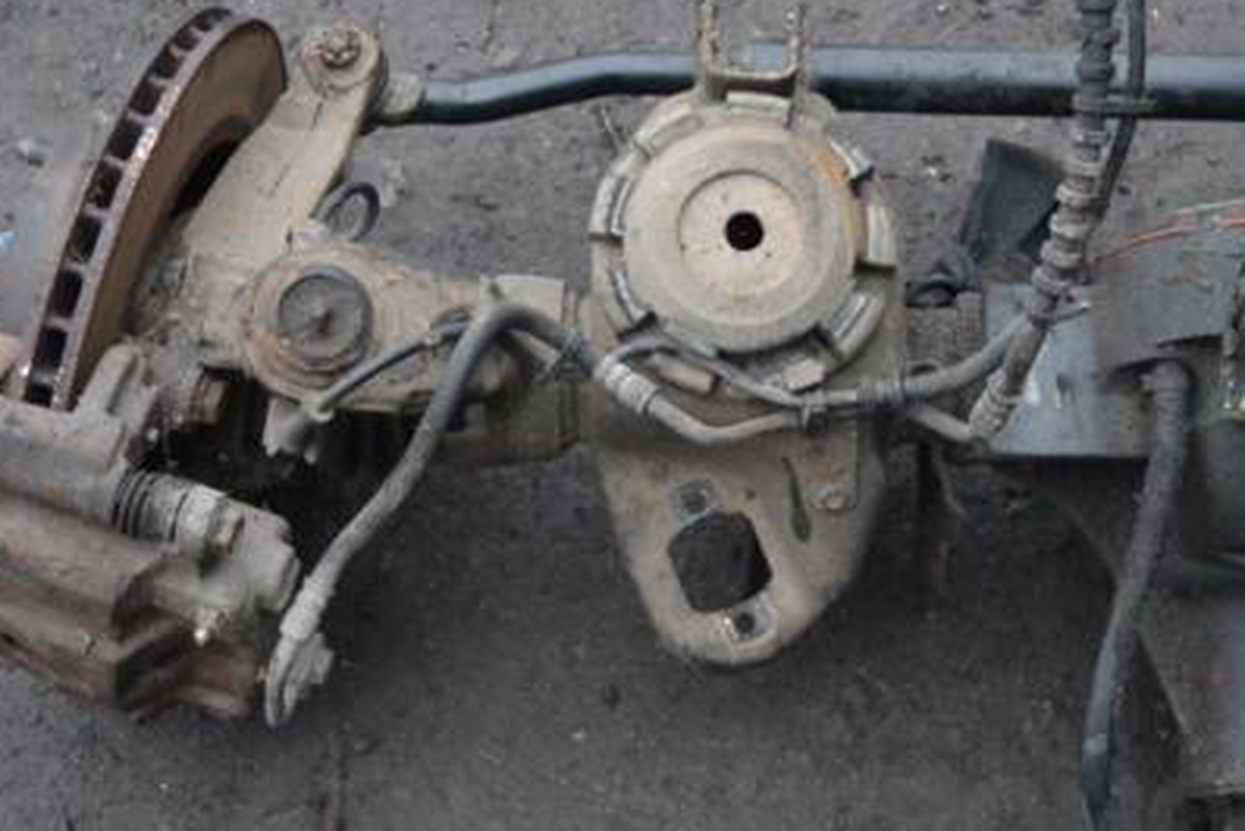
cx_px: 668
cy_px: 408
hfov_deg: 29.6
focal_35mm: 68
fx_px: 2352
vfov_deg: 20.0
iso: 3200
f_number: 4.5
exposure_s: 1/50
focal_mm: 30
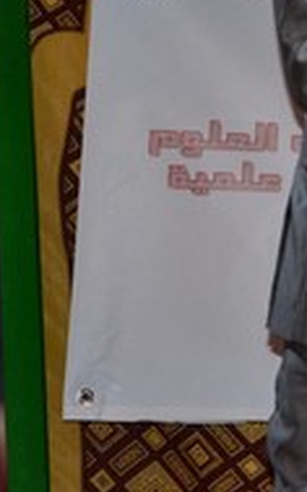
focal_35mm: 233
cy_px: -69
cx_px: 683
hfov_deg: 5.5
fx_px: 3121
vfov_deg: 8.9
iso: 800
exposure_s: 1/60
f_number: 4.8
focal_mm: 42
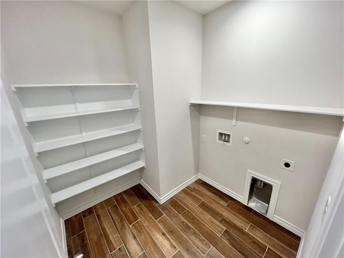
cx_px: 172
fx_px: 129
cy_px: 129
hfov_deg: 106.2
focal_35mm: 13
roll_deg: +2.3
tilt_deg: -18.3
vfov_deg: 89.9
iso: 200
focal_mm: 1.57
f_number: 1.8
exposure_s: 1/120
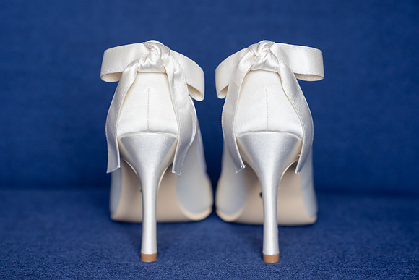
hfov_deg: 27.2
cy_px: 139
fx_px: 865
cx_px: 202
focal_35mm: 74
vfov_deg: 18.4
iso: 1250
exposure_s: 1/125
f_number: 4
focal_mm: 70
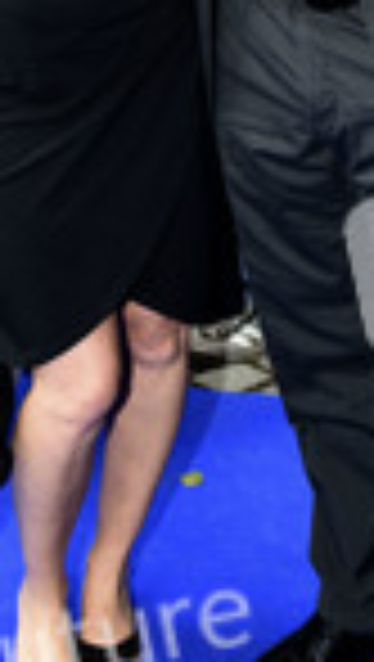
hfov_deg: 12.9
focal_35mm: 94
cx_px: 167
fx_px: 1653
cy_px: 23
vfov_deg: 21.9
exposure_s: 1/160
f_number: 4
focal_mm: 22
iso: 160
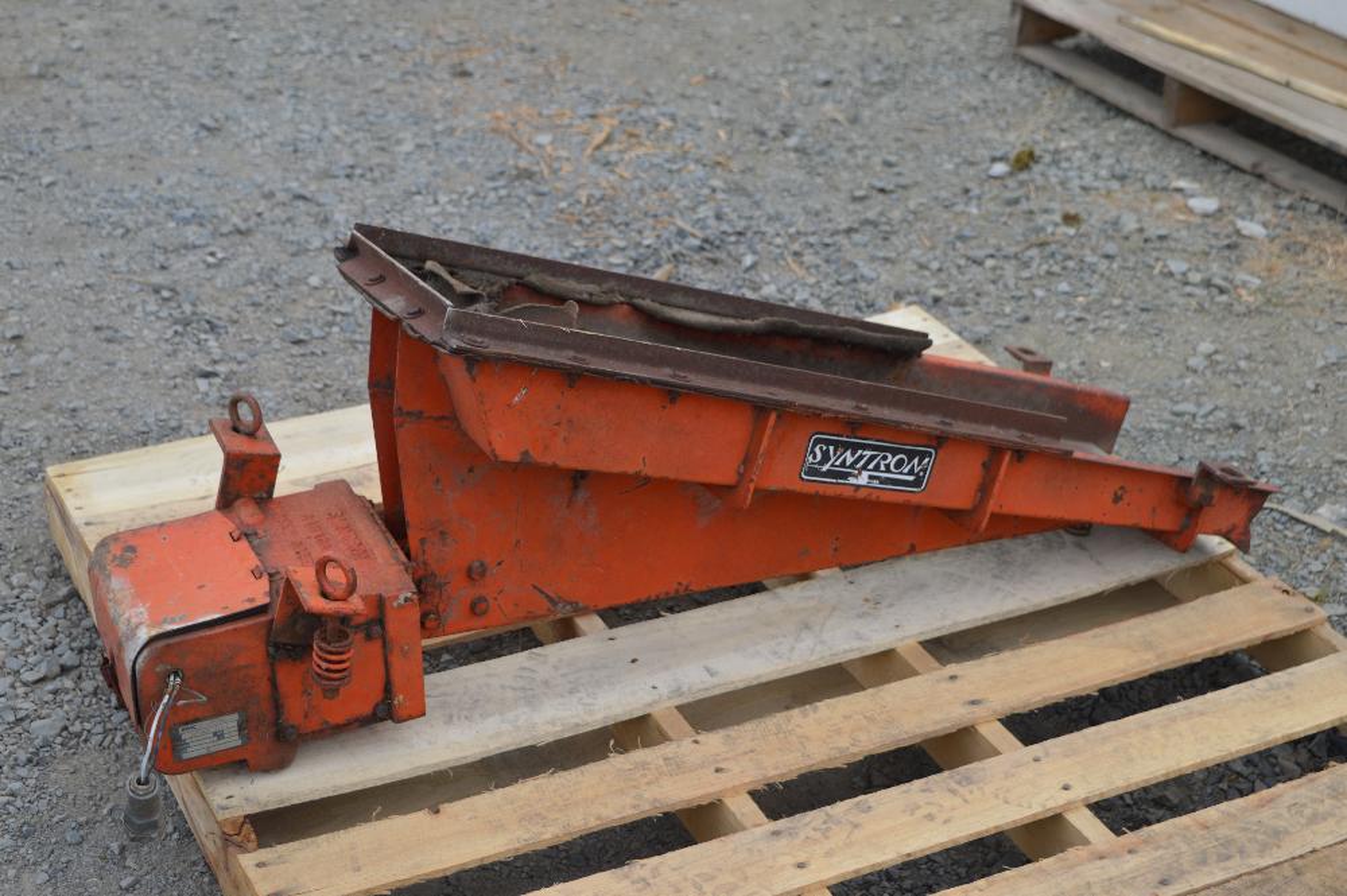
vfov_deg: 23.7
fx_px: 2131
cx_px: 674
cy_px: 448
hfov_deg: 35.1
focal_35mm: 57
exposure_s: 1/125
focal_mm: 38
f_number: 5.6
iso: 125
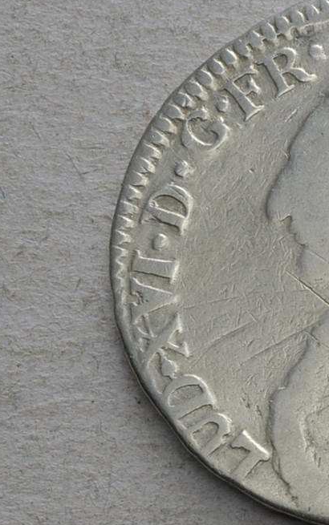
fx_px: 2794
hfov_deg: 6.3
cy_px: 571
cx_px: 945
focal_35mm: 195
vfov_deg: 10.6
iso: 400
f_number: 14
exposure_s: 1/250
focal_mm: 34
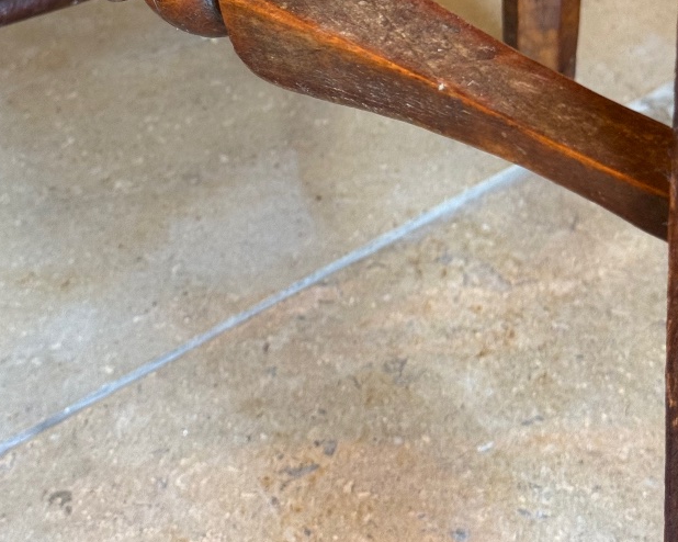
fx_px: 1825
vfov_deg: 16.3
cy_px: -86
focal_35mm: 91
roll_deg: +4.2
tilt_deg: -22.1
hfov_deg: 21.0
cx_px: 309
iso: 200
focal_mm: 6.76
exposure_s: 1/33
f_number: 1.78
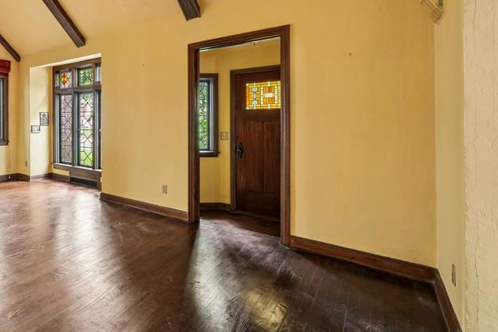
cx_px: 103
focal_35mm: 20
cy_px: 129
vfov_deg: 61.2
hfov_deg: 75.4
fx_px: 277
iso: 400
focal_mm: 12
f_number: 11
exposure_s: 1/1.67
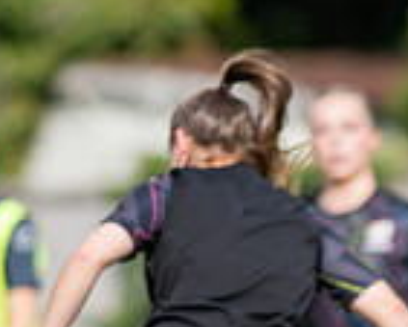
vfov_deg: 0.8
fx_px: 22850
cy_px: 480
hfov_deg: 1.0
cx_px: 591
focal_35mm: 1891
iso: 125
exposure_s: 1/1600
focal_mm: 300
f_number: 2.8
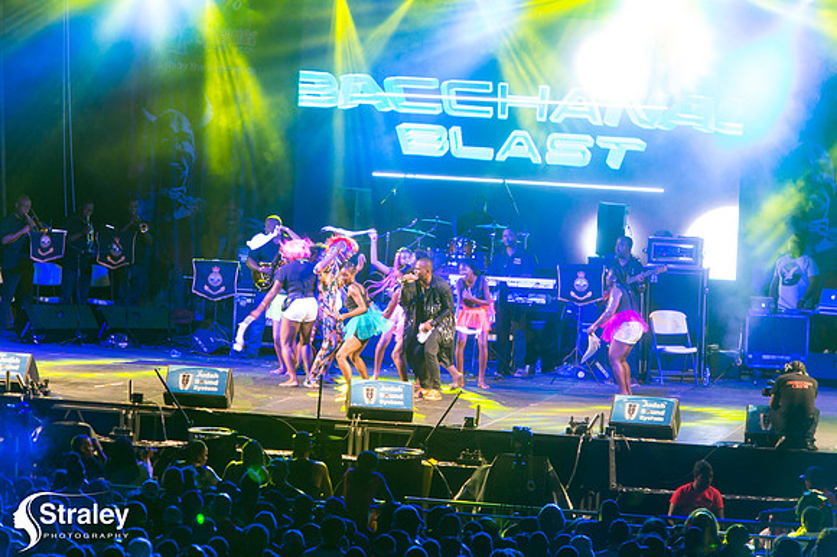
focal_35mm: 210
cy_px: 278
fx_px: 4880
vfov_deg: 6.5
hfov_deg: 9.8
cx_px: 418
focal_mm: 210
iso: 2500
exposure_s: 1/60
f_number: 5.6
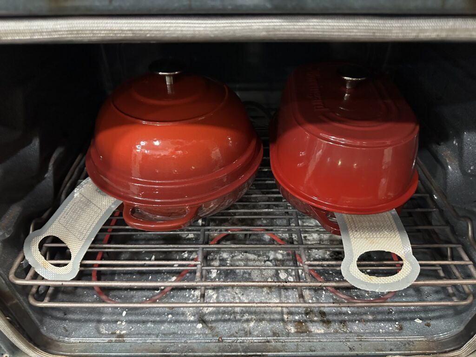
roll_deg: +0.1
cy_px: 178
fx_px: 330
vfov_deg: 56.8
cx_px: 238
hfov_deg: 71.6
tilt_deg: -39.1
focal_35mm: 24
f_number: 1.78
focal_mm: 6.86
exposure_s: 1/30
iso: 800
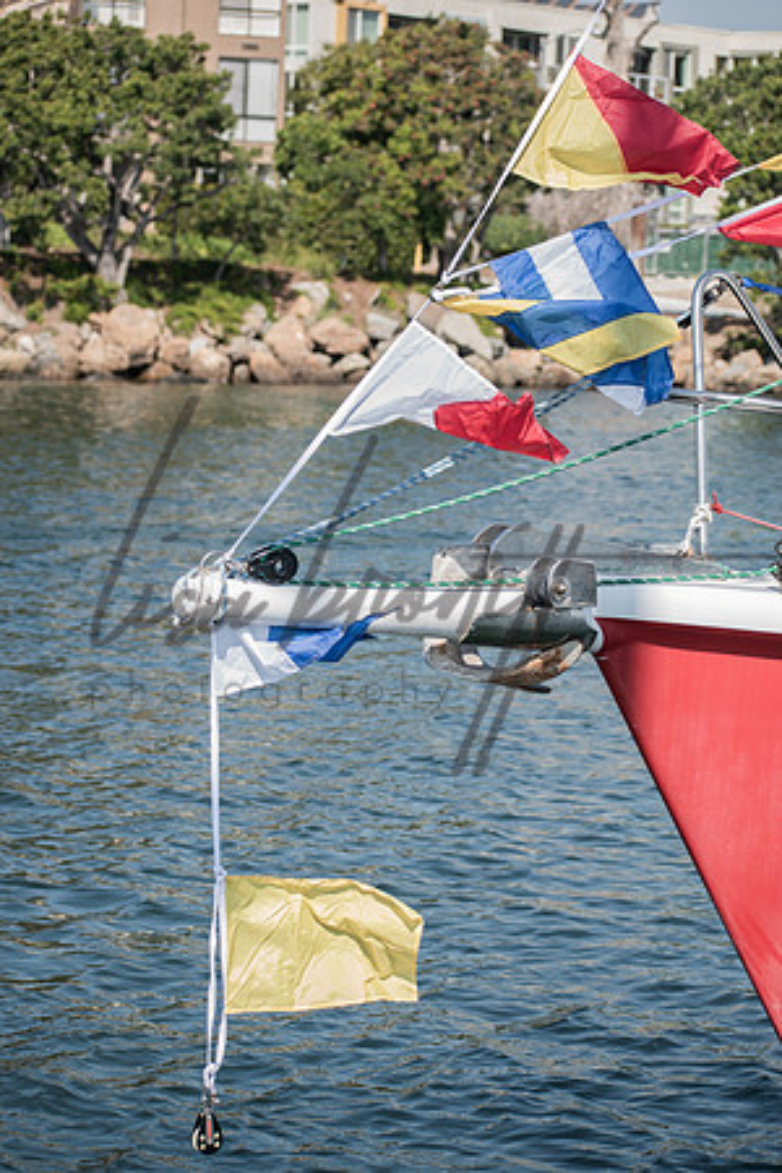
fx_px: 3519
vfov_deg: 18.9
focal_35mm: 108
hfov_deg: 12.7
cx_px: 391
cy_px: 586
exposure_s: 1/320
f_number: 5.6
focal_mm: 72
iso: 100
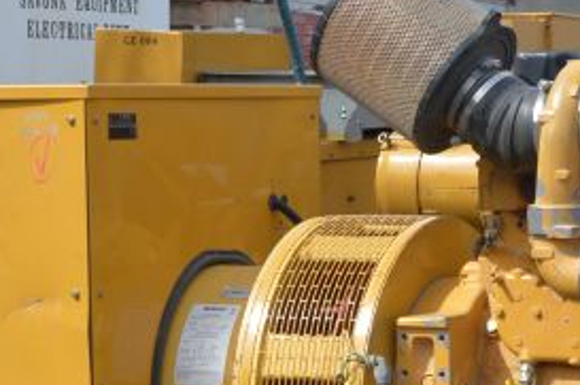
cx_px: 529
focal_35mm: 154
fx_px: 2477
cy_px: 324
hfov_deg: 13.2
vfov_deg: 8.9
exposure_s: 1/200
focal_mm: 28
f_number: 7.1
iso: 100
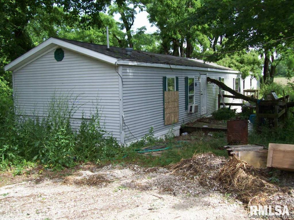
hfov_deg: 51.4
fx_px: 306
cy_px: 110
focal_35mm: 36
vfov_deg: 39.7
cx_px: 147
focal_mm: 6
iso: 80
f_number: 2.7
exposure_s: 1/459
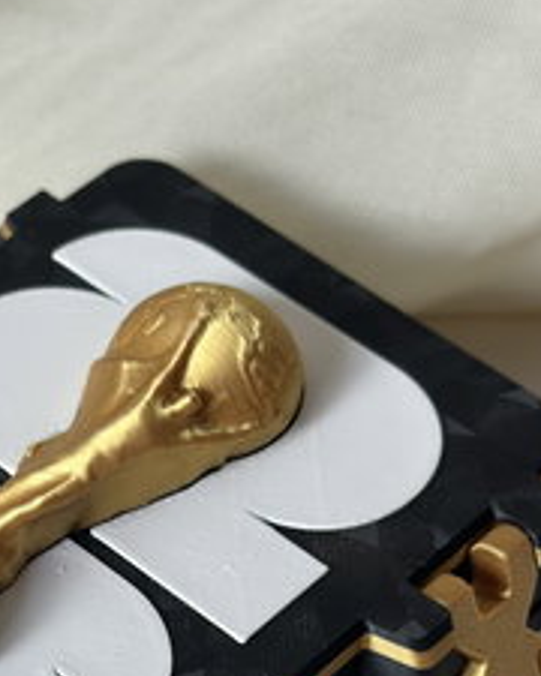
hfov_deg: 13.8
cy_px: 656
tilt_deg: -52.6
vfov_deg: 17.0
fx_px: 2222
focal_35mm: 111
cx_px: 66
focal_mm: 6.86
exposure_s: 1/121
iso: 80
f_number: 1.78
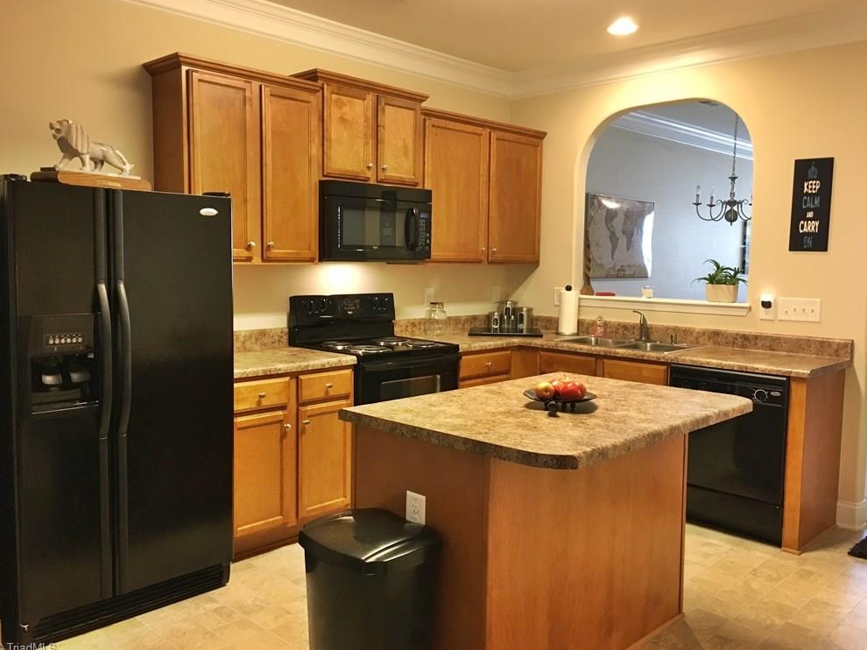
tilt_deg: -4.8
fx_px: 751
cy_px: 320
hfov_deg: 60.0
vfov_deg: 46.8
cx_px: 441
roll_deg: -1.1
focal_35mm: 30
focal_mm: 4.15
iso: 200
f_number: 2.2
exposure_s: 1/30
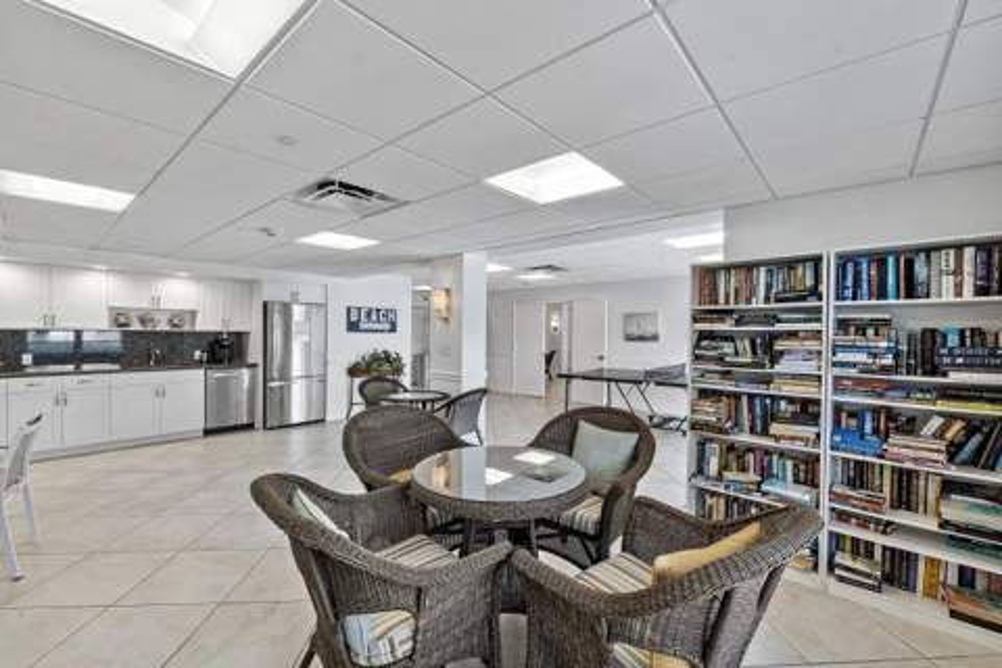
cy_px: 334
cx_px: 501
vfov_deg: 77.3
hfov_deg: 100.4
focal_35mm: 15
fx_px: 417
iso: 160
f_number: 11
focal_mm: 10
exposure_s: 1/10
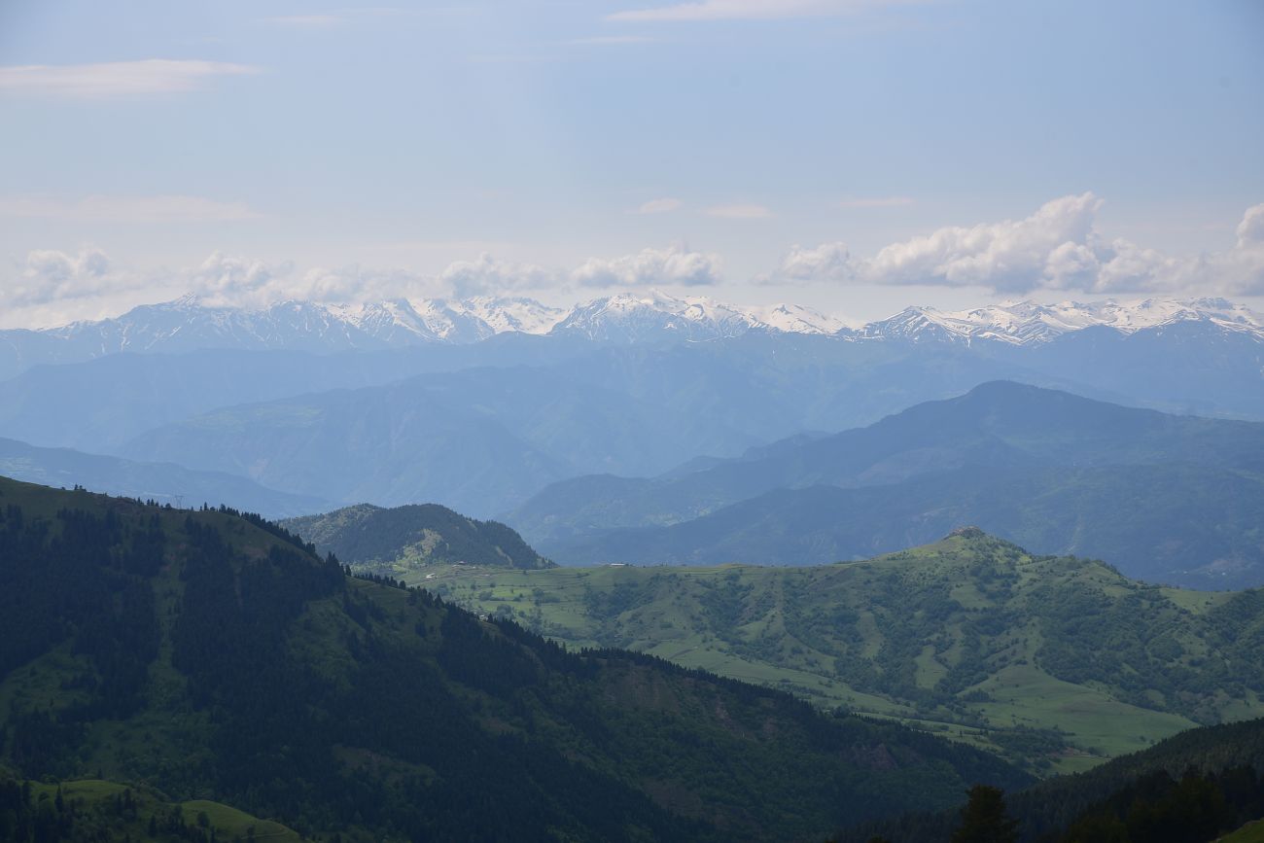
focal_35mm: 32
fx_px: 1124
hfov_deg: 58.7
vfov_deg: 41.1
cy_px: 422
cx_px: 632
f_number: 8
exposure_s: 1/500
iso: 125
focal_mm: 32
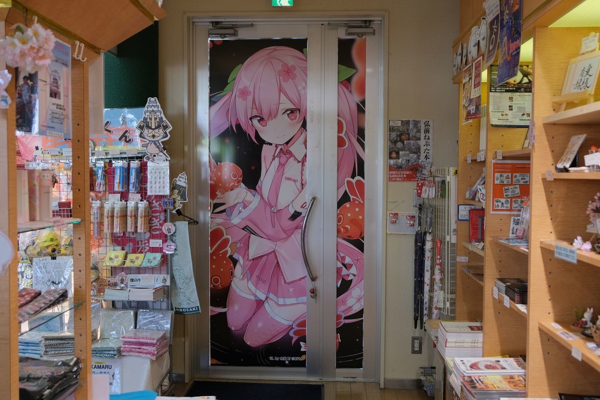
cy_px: 200
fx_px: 600
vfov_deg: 36.9
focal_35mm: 36
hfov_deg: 53.1
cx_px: 300
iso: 640
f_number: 4
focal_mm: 24.3
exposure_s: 1/34
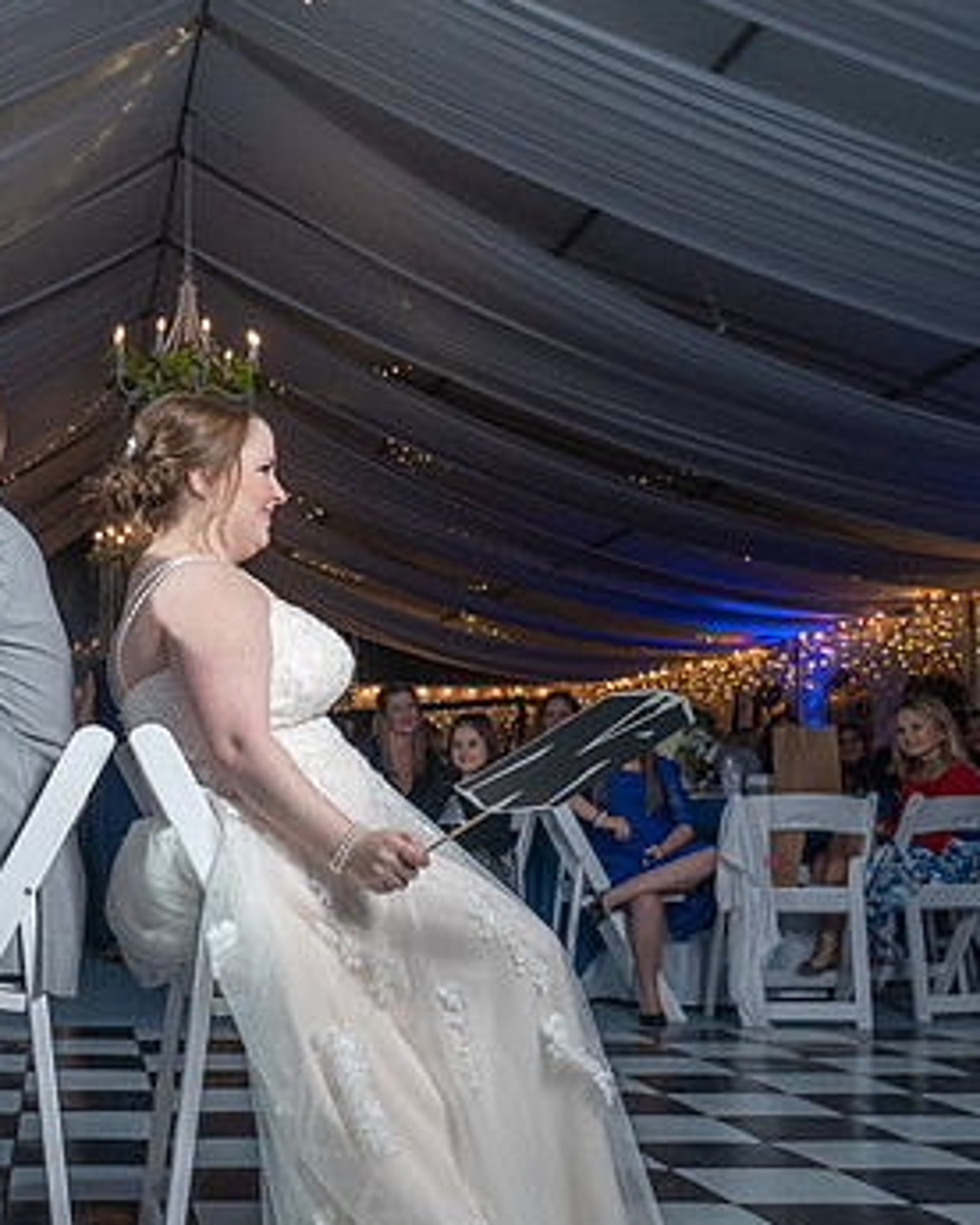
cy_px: 711
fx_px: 1704
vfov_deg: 39.4
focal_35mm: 47
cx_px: 124
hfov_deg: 30.8
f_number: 5.6
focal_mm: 26
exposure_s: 1/250
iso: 2000
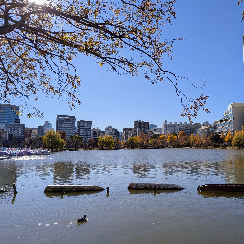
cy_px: 121
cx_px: 166
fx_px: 231
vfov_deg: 55.6
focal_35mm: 29
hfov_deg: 54.3
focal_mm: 6.81
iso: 42
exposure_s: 1/3774
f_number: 1.85
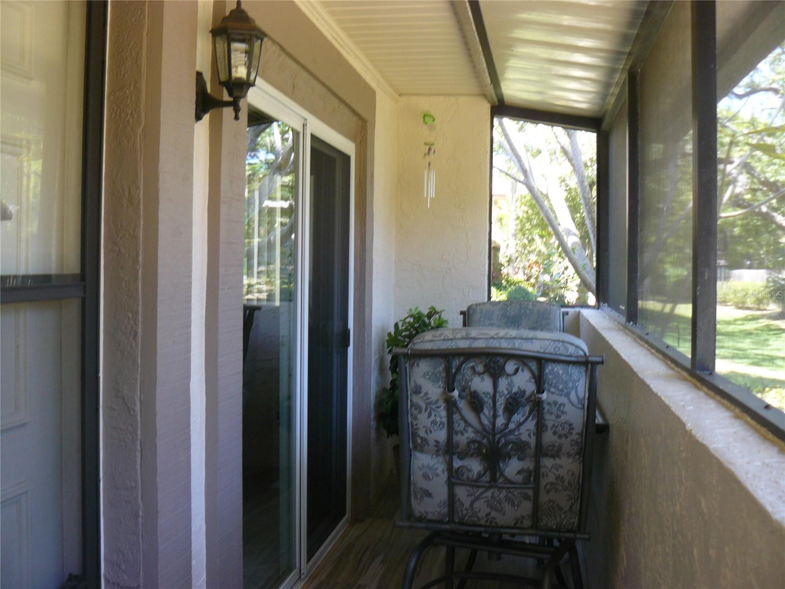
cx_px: 392
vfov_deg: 39.7
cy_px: 294
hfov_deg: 51.4
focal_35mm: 36
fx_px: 816
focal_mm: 6
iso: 100
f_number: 2.8
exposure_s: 1/30
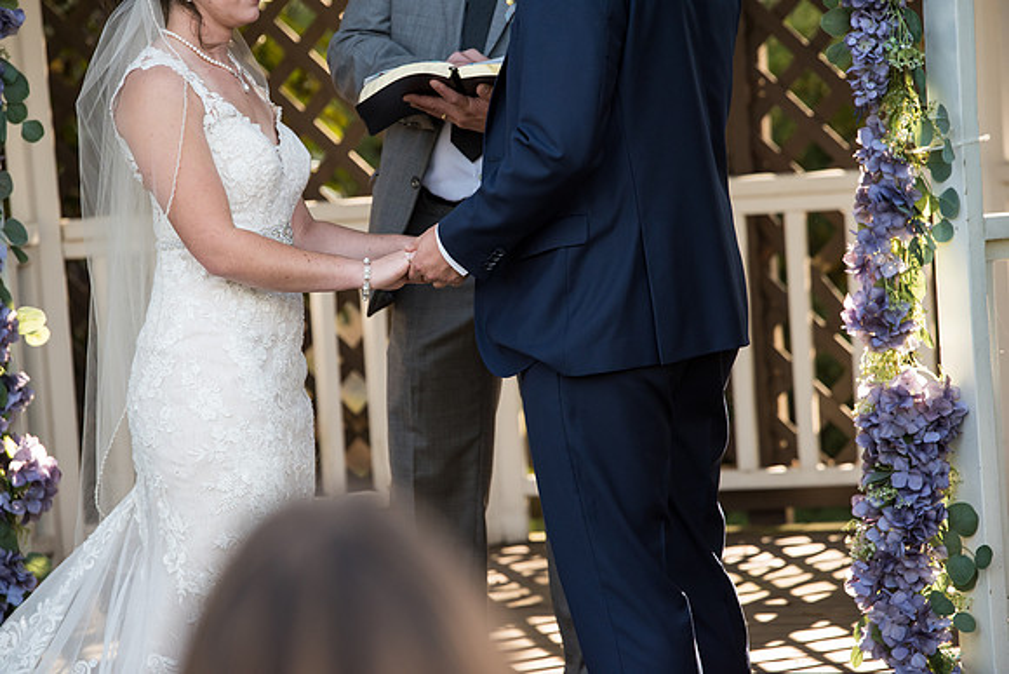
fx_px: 5607
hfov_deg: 10.3
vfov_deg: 6.9
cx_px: 504
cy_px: 337
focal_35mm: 200
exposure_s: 1/400
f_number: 4.5
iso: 640
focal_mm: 200
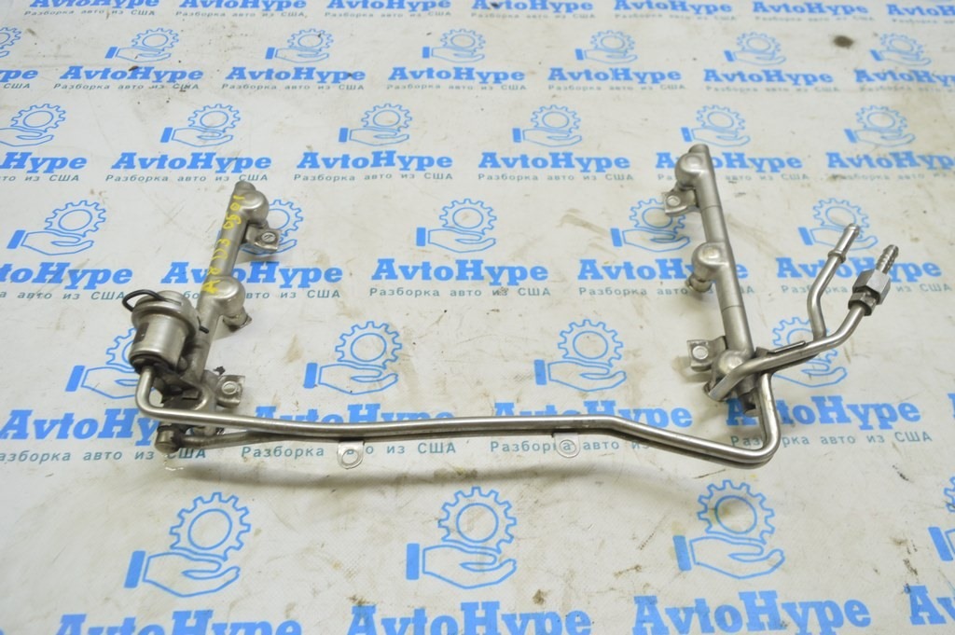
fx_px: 716
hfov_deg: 67.4
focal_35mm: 27
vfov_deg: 47.9
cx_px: 478
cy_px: 318
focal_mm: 18
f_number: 5.6
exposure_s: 1/20
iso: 400
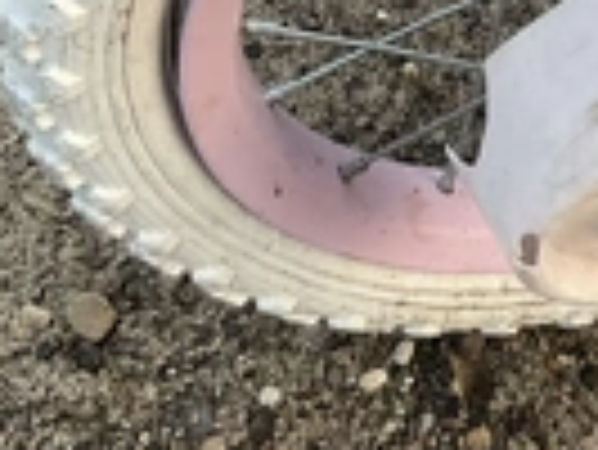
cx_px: 585
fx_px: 1504
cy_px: -148
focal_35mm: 87
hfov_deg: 21.7
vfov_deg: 16.0
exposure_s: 1/122
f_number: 1.8
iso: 64
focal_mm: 3
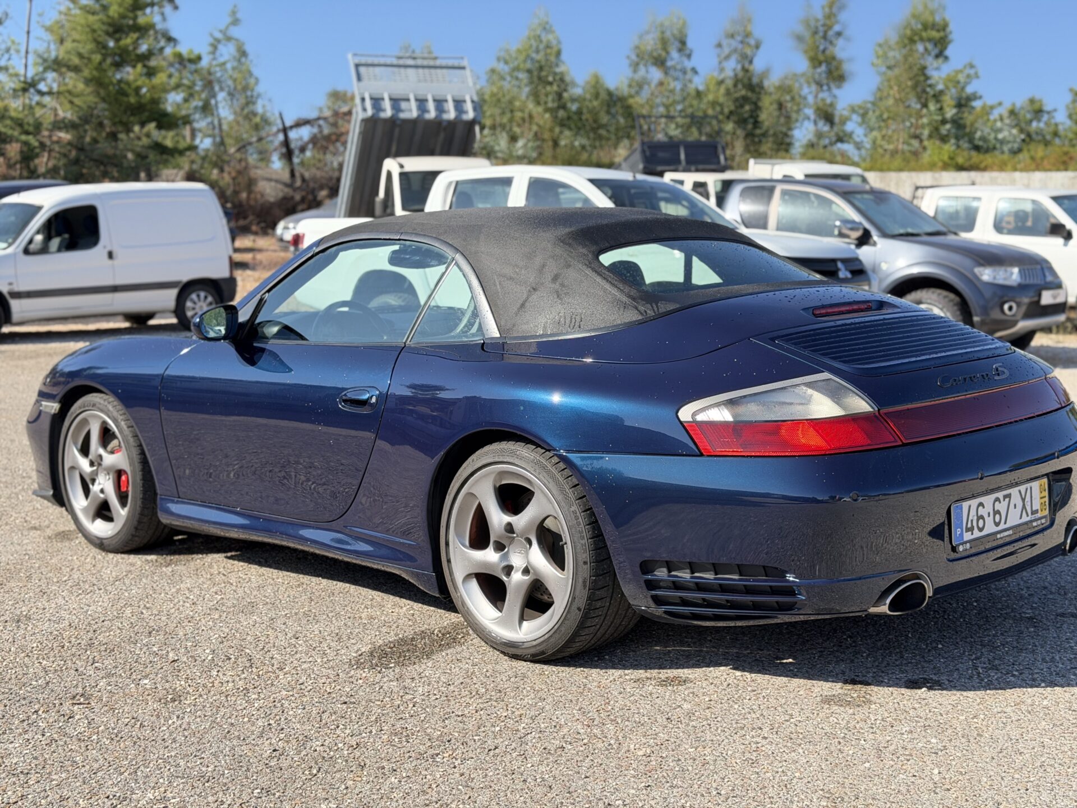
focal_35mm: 48
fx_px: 1493
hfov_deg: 39.7
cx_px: 538
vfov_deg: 30.3
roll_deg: -0.6
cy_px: 404
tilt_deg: -2.6
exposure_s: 1/1242
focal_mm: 6.76
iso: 100
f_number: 1.78
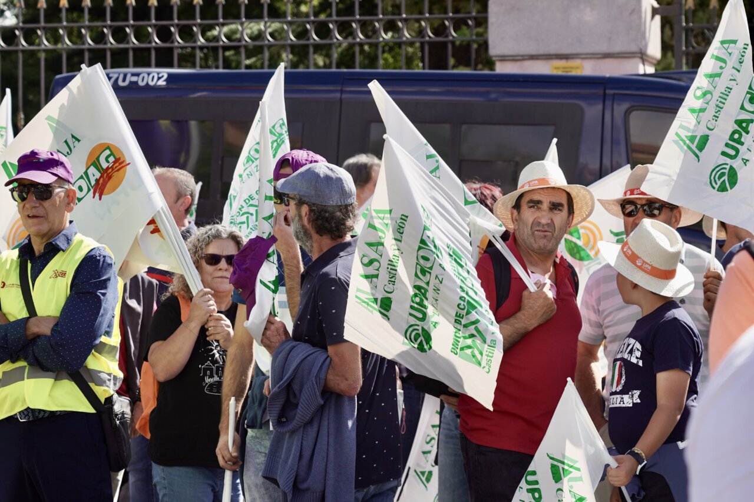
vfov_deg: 10.6
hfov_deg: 15.9
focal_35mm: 129
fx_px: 2701
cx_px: 377
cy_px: 251
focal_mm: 86
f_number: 5.6
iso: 100
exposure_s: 1/320
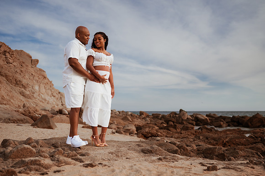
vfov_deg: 36.1
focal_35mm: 37
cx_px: 129
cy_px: 90
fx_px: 271
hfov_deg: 52.2
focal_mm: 35
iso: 125
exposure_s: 1/4000
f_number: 1.8
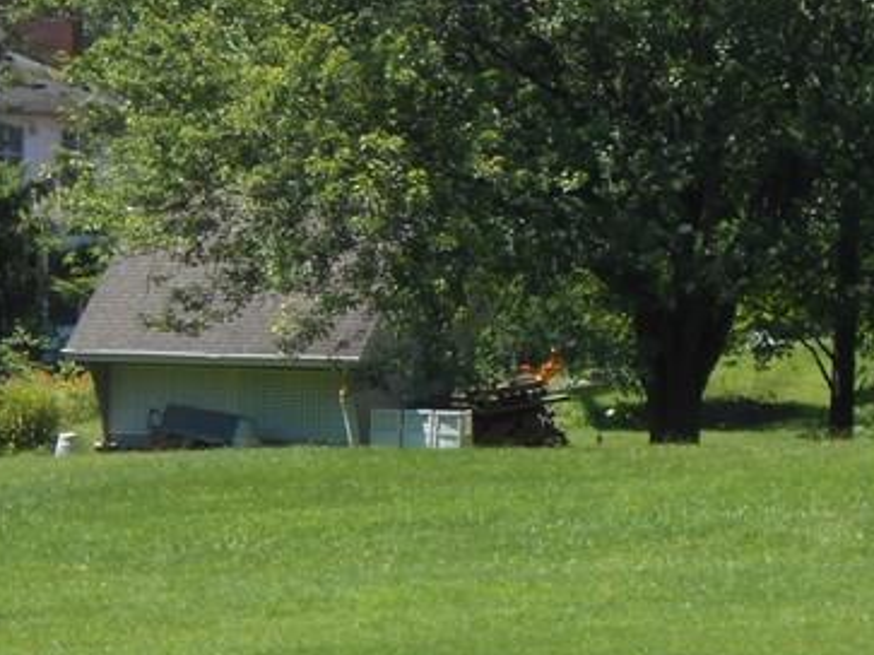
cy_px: 602
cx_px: 513
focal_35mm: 296
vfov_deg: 5.0
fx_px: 7471
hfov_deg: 6.7
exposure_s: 1/320
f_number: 5
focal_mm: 18.7
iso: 80
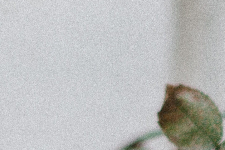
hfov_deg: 6.0
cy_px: 284
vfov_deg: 4.0
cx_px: 264
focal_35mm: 341
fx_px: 2132
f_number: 1.4
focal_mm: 50
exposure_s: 1/1600
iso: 100
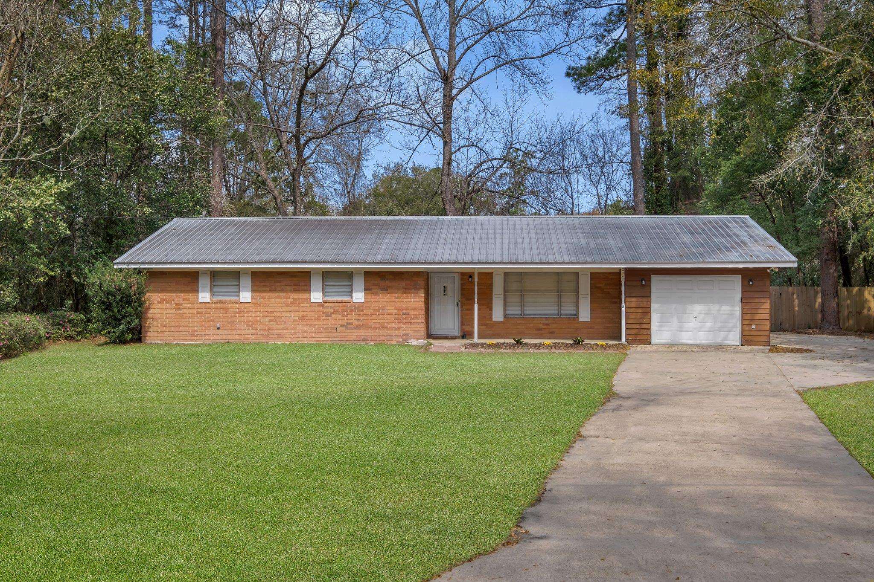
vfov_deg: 36.9
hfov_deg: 53.1
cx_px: 437
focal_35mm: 36
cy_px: 291
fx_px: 874
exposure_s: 1/950
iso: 250
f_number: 8
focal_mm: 24
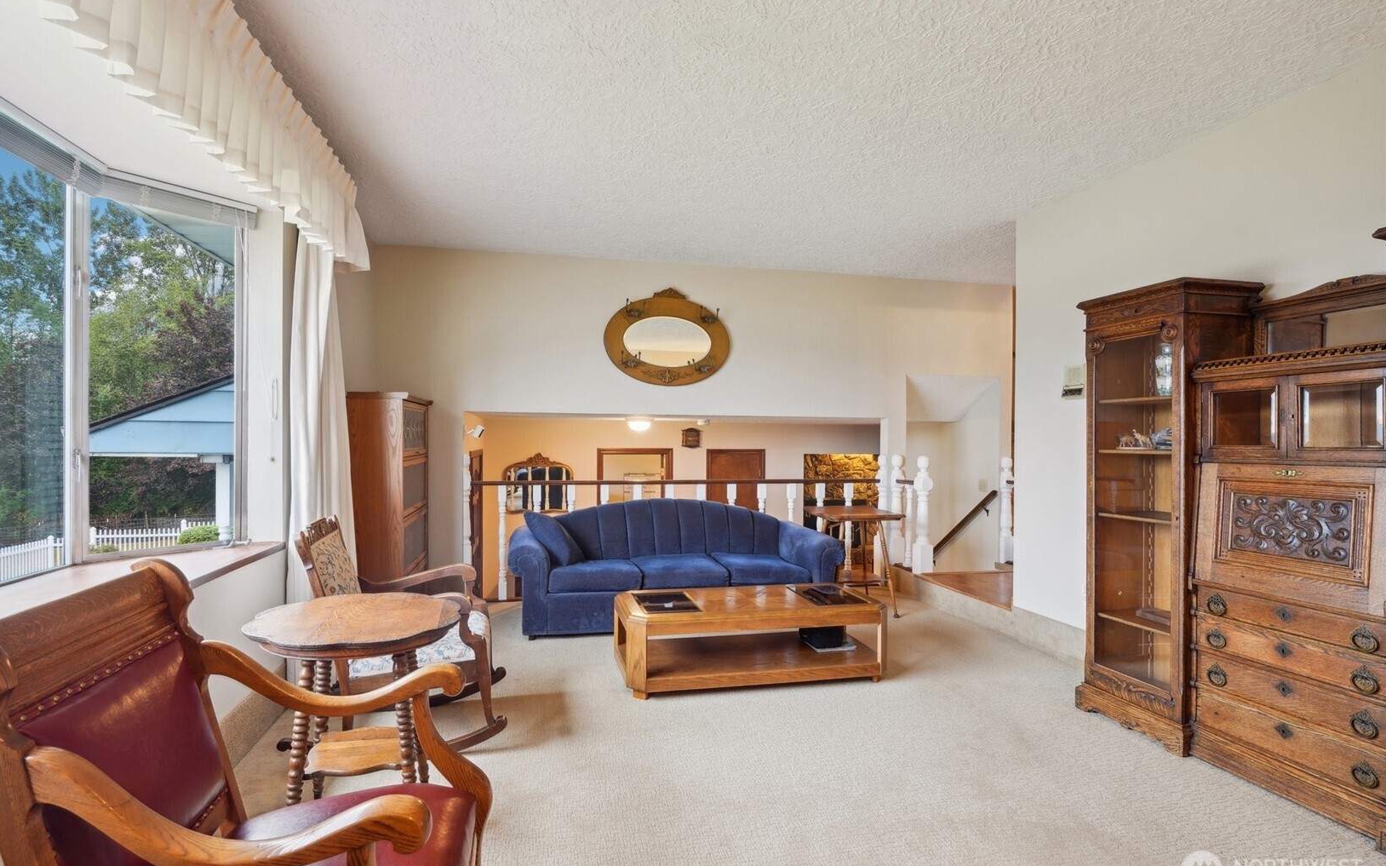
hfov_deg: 94.3
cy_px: 423
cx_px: 665
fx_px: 642
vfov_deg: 68.0
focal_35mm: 17
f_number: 8
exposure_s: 1/4
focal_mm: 16
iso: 400
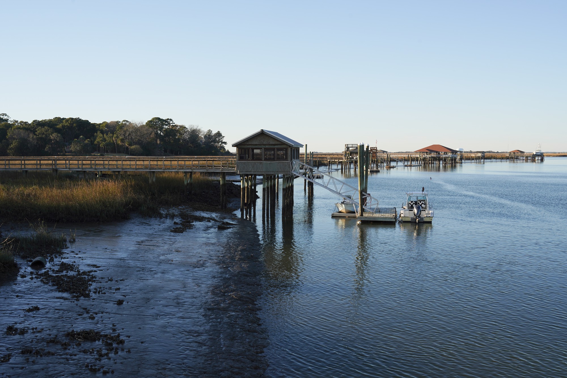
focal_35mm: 40
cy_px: 189
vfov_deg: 33.4
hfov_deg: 48.5
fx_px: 630
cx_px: 284
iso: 100
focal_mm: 40
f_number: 11
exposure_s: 1/100
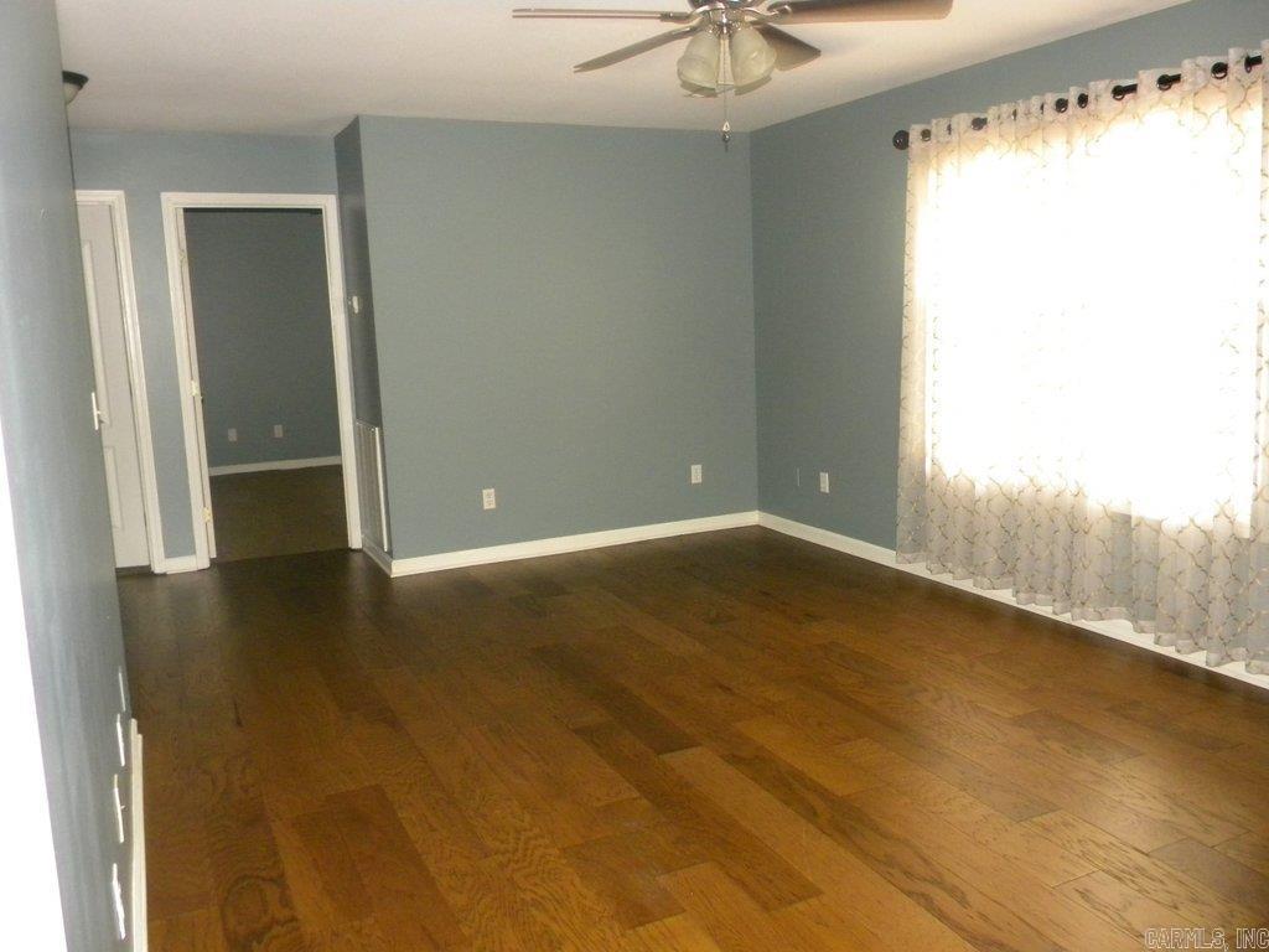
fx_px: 1026
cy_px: 476
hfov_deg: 63.4
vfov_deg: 49.7
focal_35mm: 28
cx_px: 634
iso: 400
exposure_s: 1/26
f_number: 3.5
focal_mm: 5
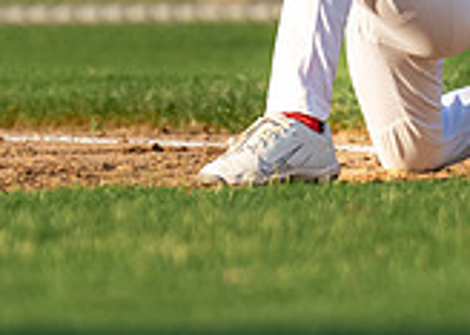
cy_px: -128
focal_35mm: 1599
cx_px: 255
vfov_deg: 0.9
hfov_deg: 1.3
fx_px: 21335
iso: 500
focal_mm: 200
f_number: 2.8
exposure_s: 1/4000
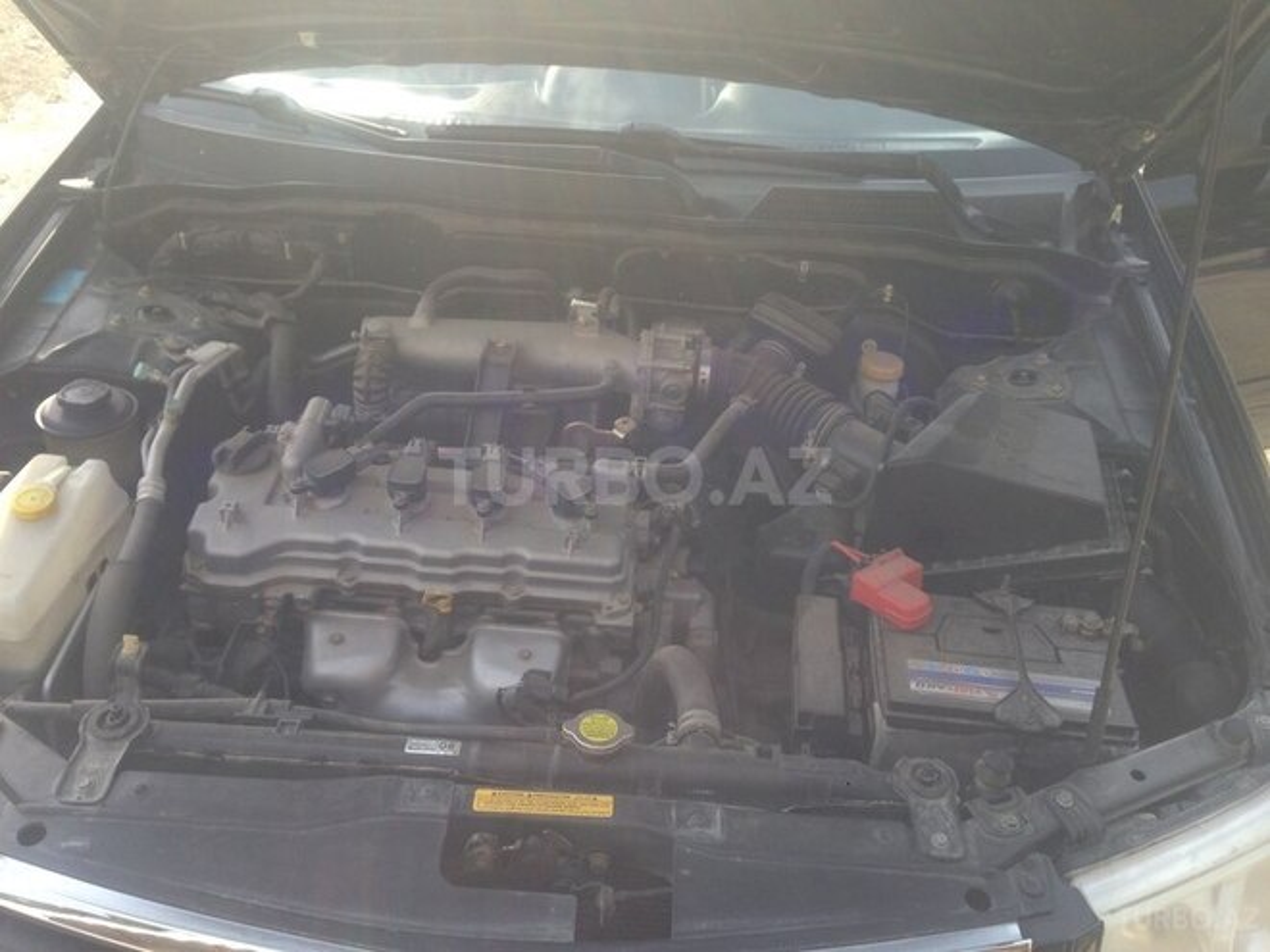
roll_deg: +0.1
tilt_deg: -35.0
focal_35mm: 33
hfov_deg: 55.4
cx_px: 635
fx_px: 1211
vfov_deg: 42.9
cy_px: 476
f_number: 2.4
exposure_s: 1/225
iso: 50
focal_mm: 4.12
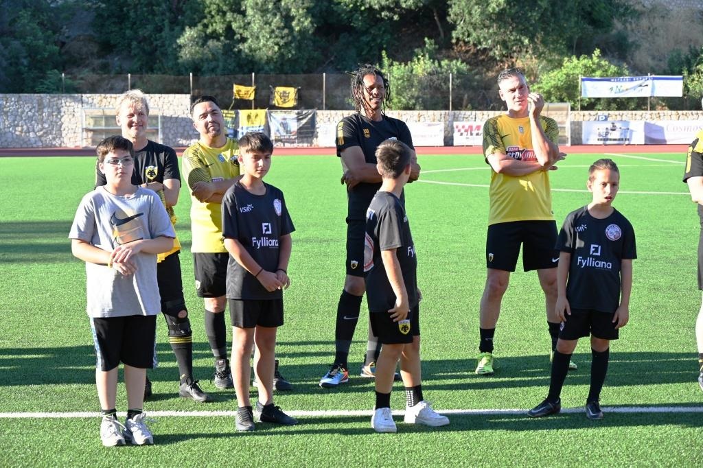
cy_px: 234
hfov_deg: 27.0
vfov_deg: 18.2
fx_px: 1464
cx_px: 352
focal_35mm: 75
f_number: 6
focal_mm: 75
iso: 280
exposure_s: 1/250
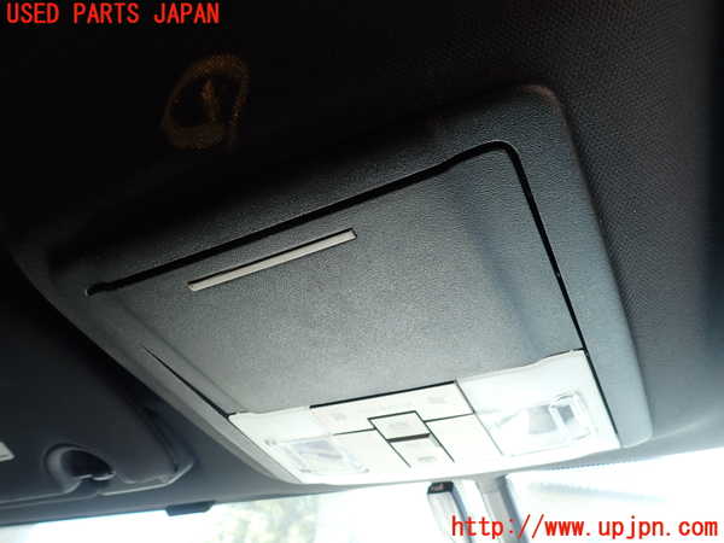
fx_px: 523
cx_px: 362
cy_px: 272
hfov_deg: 69.4
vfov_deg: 54.9
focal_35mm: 25
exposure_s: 1/80
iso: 100
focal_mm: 4.5
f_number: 2.8
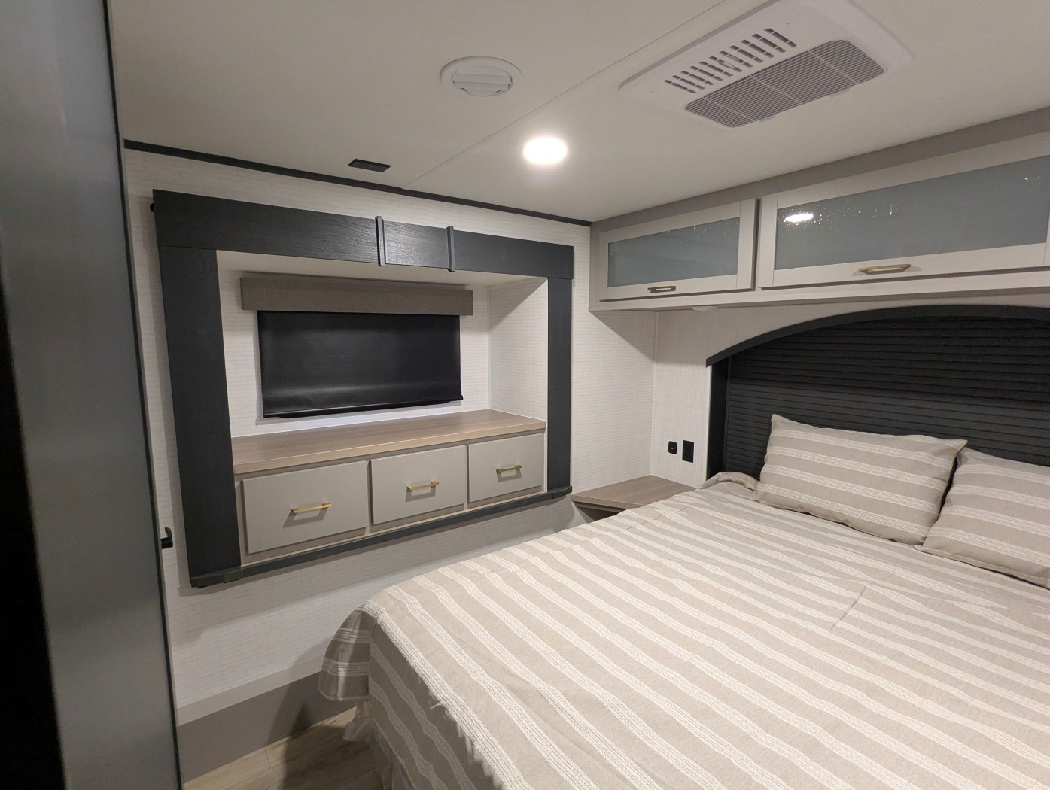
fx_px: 486
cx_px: 525
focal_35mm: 16
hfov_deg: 94.4
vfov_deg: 78.2
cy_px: 395
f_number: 2.2
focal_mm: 2.35
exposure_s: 1/42.9
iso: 394
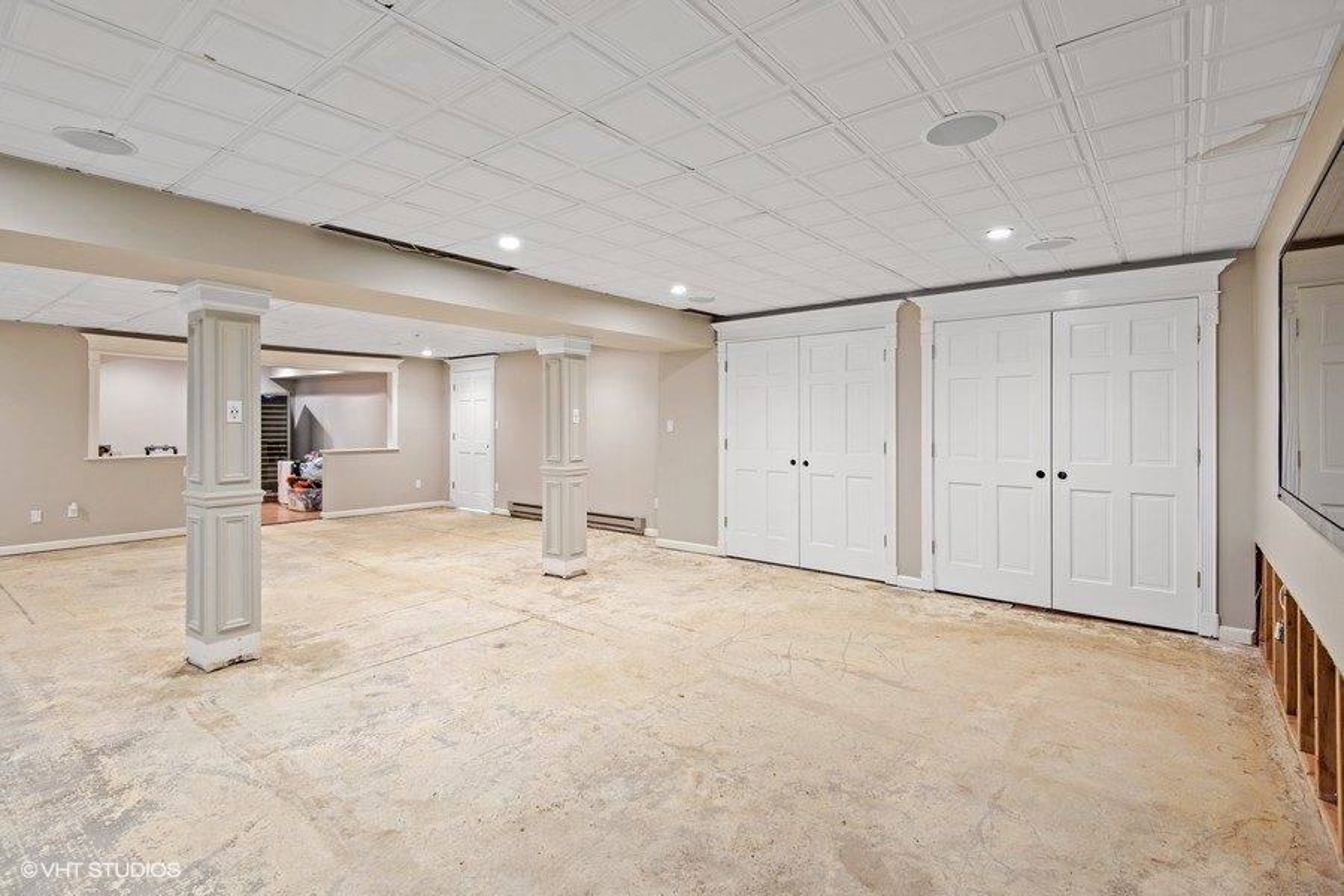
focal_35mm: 16
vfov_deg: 73.7
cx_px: 672
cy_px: 448
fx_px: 597
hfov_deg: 96.7
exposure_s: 1/4
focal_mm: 16
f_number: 8
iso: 400
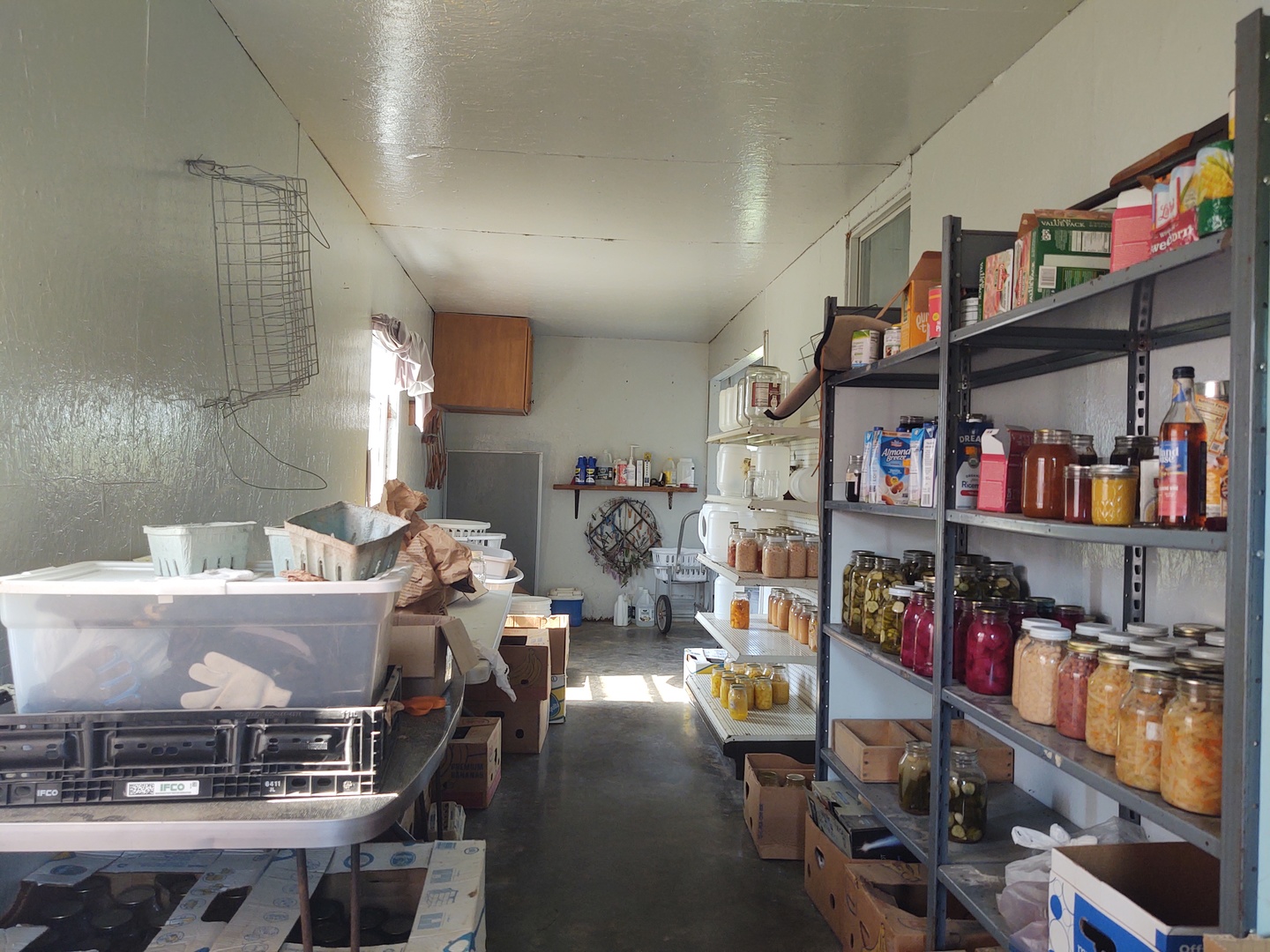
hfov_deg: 65.3
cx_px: 635
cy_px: 476
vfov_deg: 51.4
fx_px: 991
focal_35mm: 27
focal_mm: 4.75
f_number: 1.7
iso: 123
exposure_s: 1/50
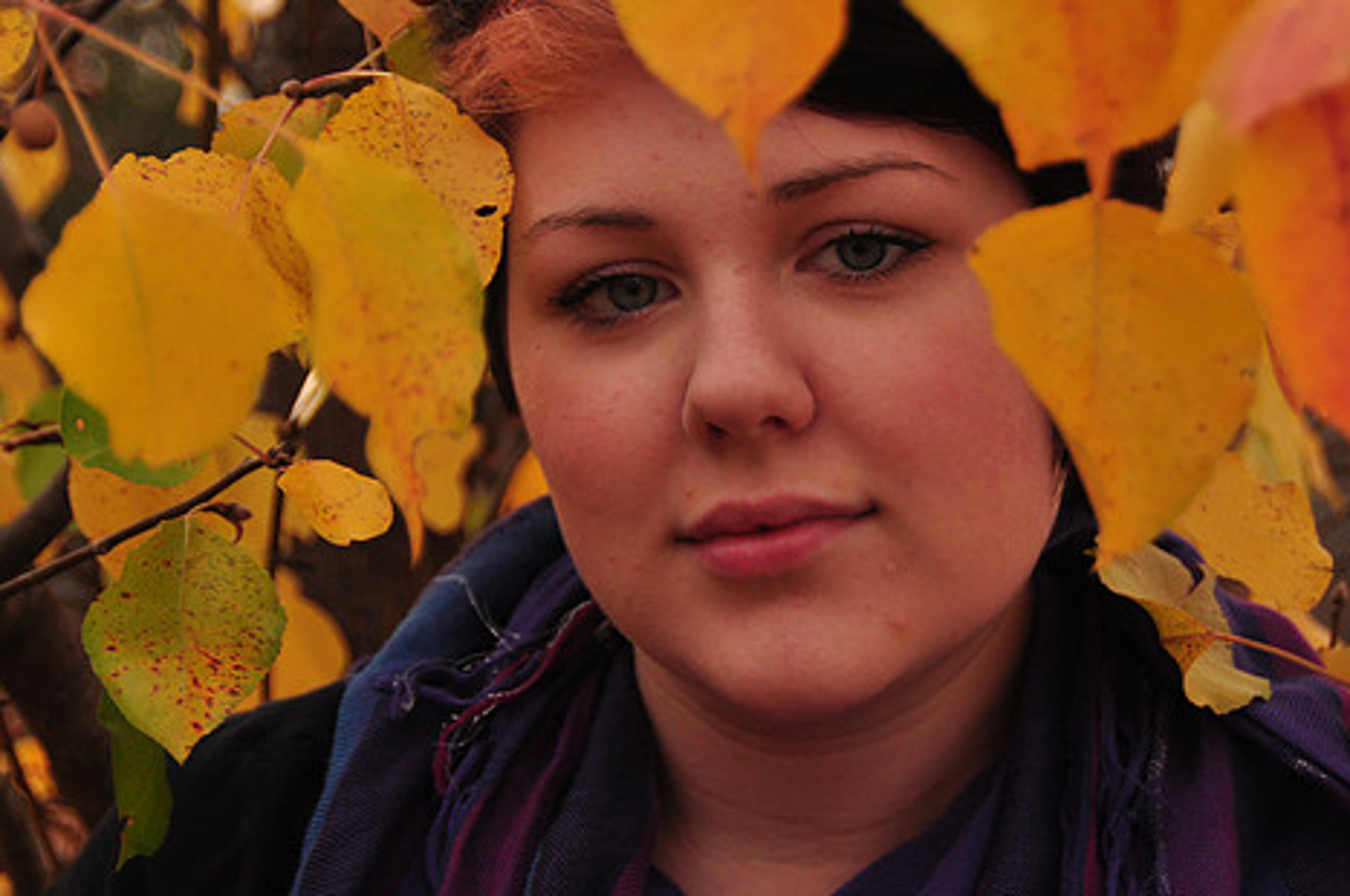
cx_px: 757
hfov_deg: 15.3
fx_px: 5018
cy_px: 351
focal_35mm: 134
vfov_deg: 10.2
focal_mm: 72
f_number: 5.3
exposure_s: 1/320
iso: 400
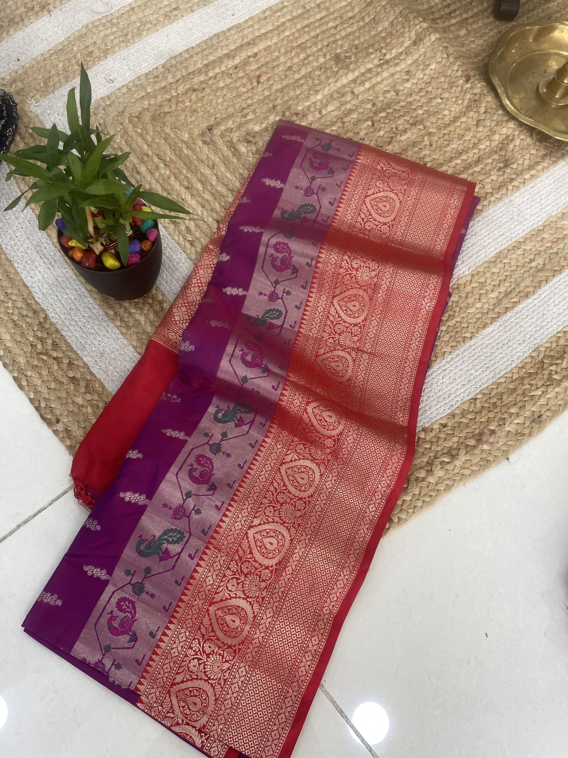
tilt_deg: -69.2
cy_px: 379
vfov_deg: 67.3
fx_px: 569
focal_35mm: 26
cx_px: 284
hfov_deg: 53.1
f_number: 1.8
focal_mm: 4.25
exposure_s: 1/100
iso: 50
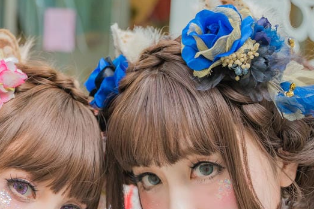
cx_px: 75
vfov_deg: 17.4
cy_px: 160
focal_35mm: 78
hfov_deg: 25.6
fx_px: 680
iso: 320
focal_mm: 34
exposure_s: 1/200
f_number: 3.5
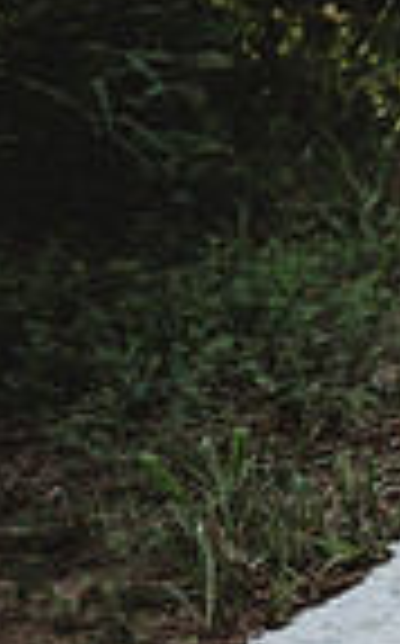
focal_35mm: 116
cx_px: 1285
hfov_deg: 8.8
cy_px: 29
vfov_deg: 17.6
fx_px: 2029
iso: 100
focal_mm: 28
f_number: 2.8
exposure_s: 1/320
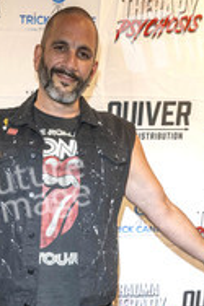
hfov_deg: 26.1
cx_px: 54
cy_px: 278
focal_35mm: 51
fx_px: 434
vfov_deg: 36.4
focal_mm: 24
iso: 800
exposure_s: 1/200
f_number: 5.6
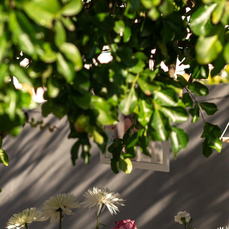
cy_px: 333
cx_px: 37
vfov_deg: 11.3
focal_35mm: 149
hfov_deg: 11.7
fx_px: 1115
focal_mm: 50
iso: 100
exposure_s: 1/800
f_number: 2.8
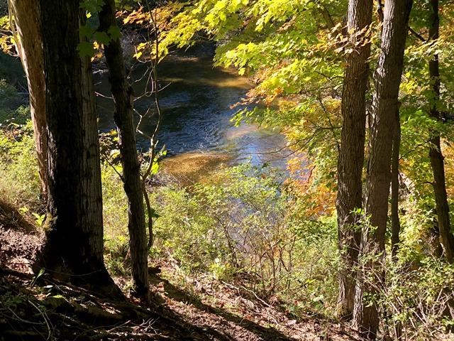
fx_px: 682
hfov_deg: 36.8
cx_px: 227
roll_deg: +5.2
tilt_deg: -20.8
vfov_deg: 28.0
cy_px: 170
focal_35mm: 52
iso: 16
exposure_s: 1/159
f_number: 2.4
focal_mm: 6
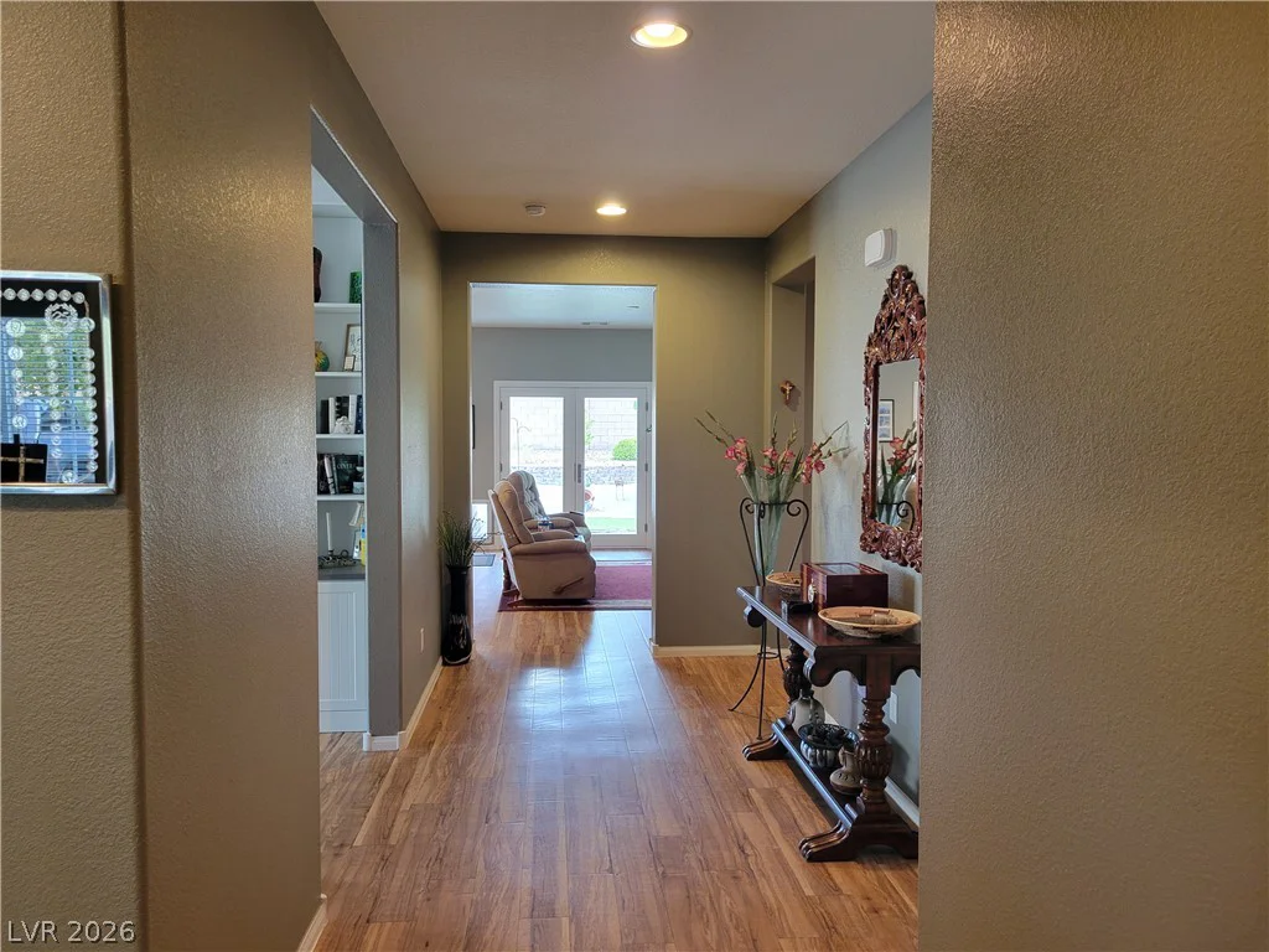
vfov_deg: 53.1
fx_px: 953
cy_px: 476
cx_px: 634
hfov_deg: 67.3
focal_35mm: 26
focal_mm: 5.4
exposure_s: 1/40
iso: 200
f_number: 1.8
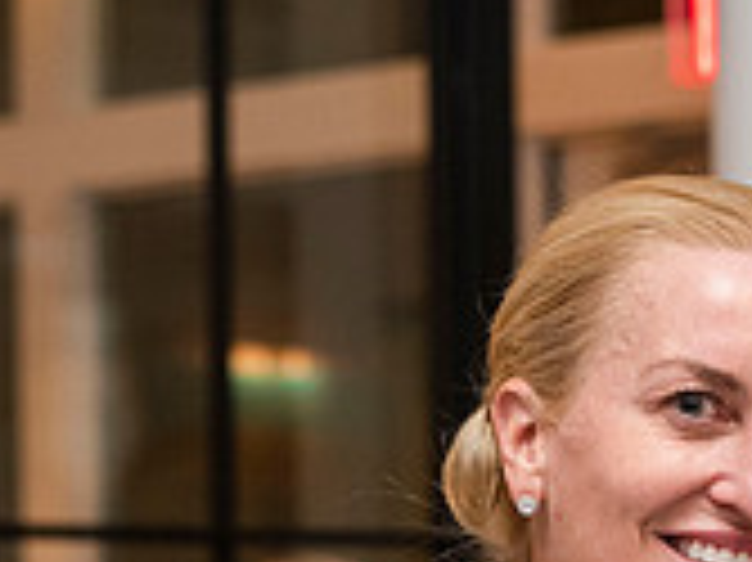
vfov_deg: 7.4
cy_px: 852
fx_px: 4298
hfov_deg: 9.9
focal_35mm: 198
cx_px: 829
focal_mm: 58
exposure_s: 1/125
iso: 1250
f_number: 4
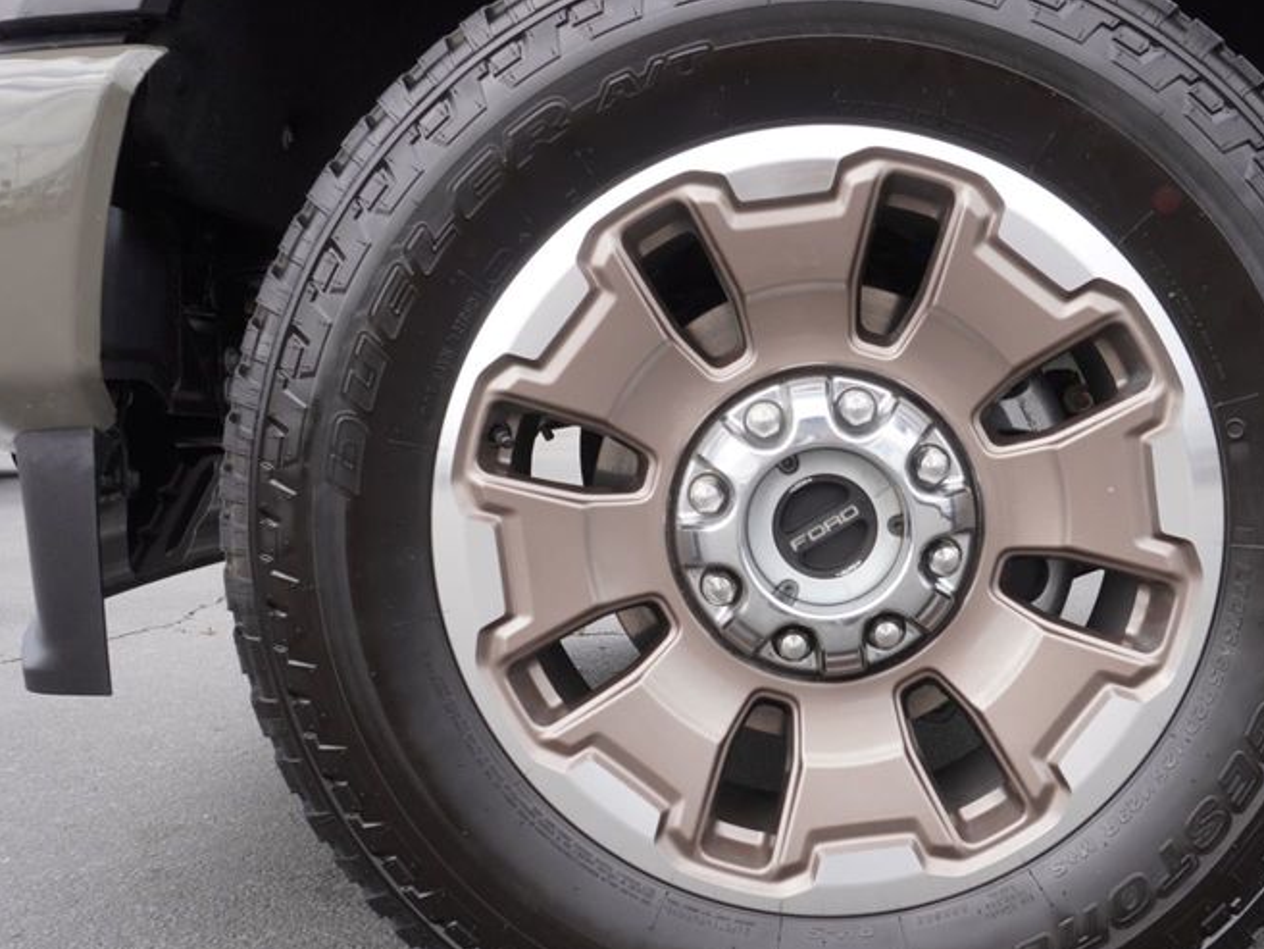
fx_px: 1315
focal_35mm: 36
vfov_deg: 39.7
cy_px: 497
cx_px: 750
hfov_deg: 51.1
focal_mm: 16
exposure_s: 1/125
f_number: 5.6
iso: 100
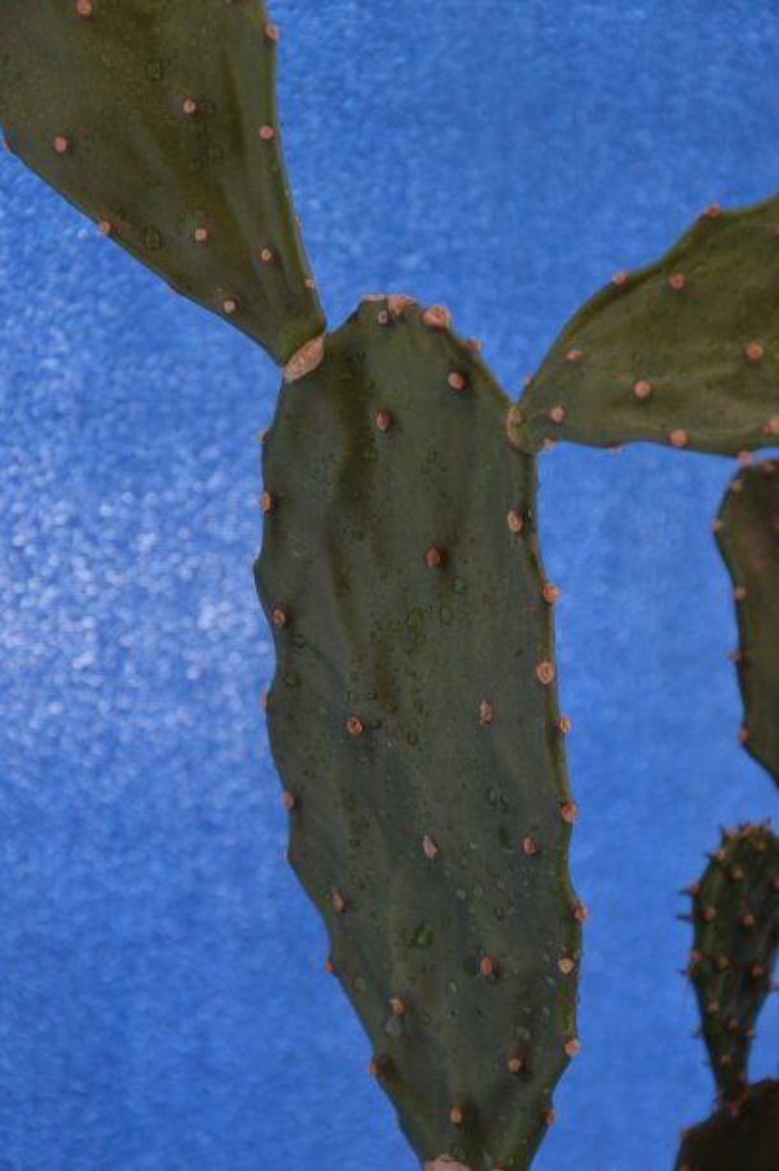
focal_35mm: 135
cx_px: 390
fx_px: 4389
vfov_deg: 15.2
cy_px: 586
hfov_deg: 10.1
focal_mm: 90
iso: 800
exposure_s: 1/60
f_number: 8
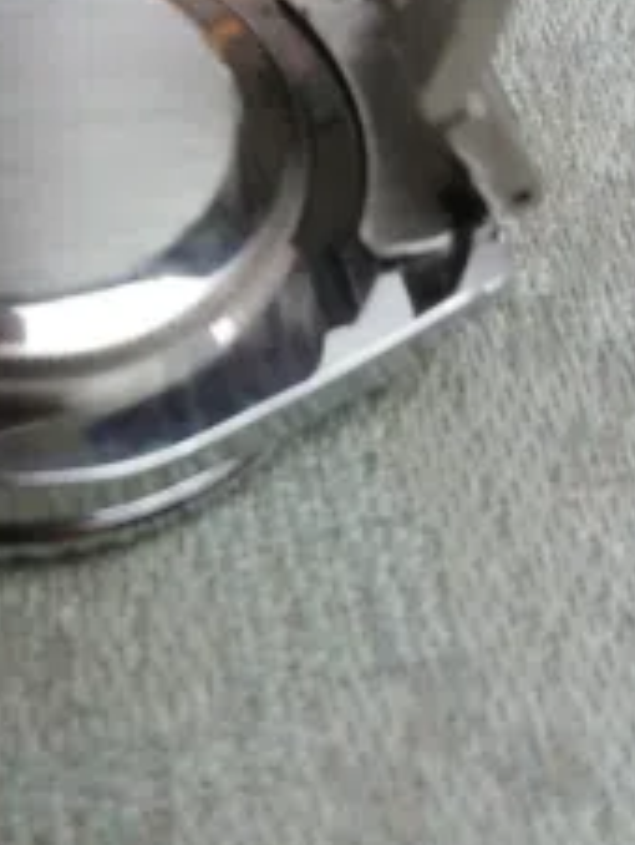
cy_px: 333
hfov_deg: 30.8
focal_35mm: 46
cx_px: 131
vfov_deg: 41.0
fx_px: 1123
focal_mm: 3.98
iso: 250
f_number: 1.8
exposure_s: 1/25
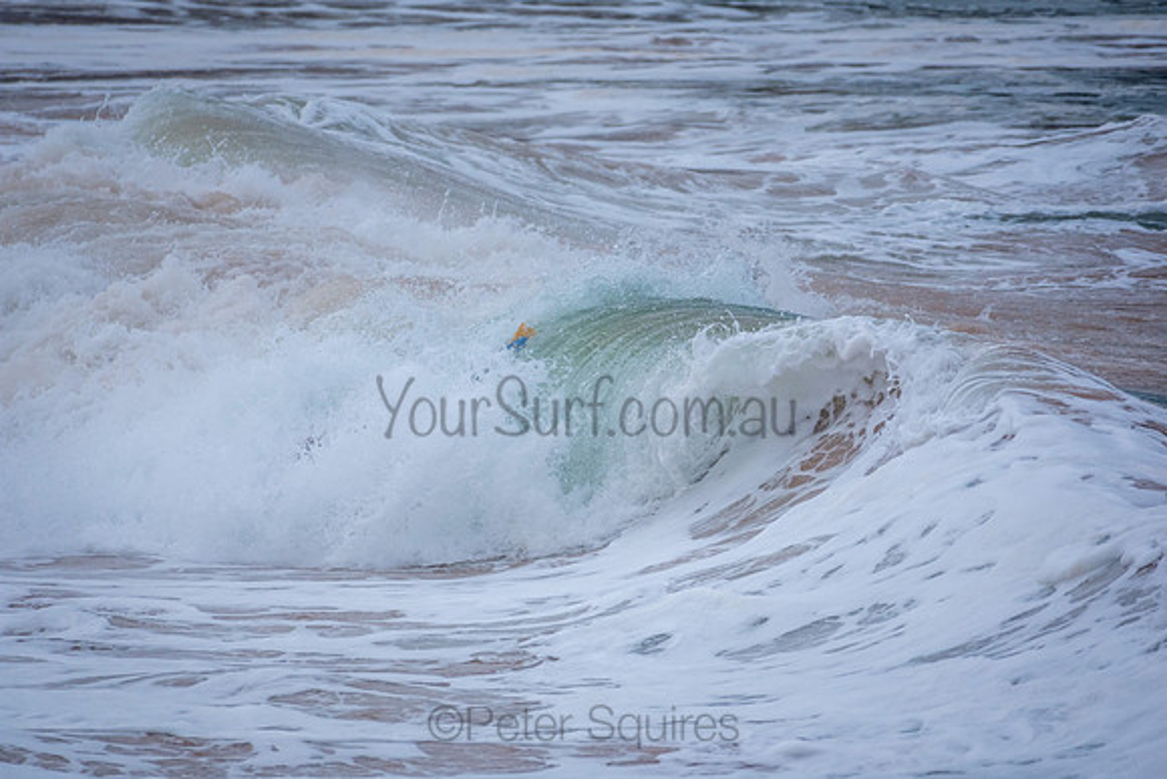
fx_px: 24317
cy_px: 390
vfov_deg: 1.8
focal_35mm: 750
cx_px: 584
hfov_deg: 2.7
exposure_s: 1/1000
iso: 360
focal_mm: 500
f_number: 5.6
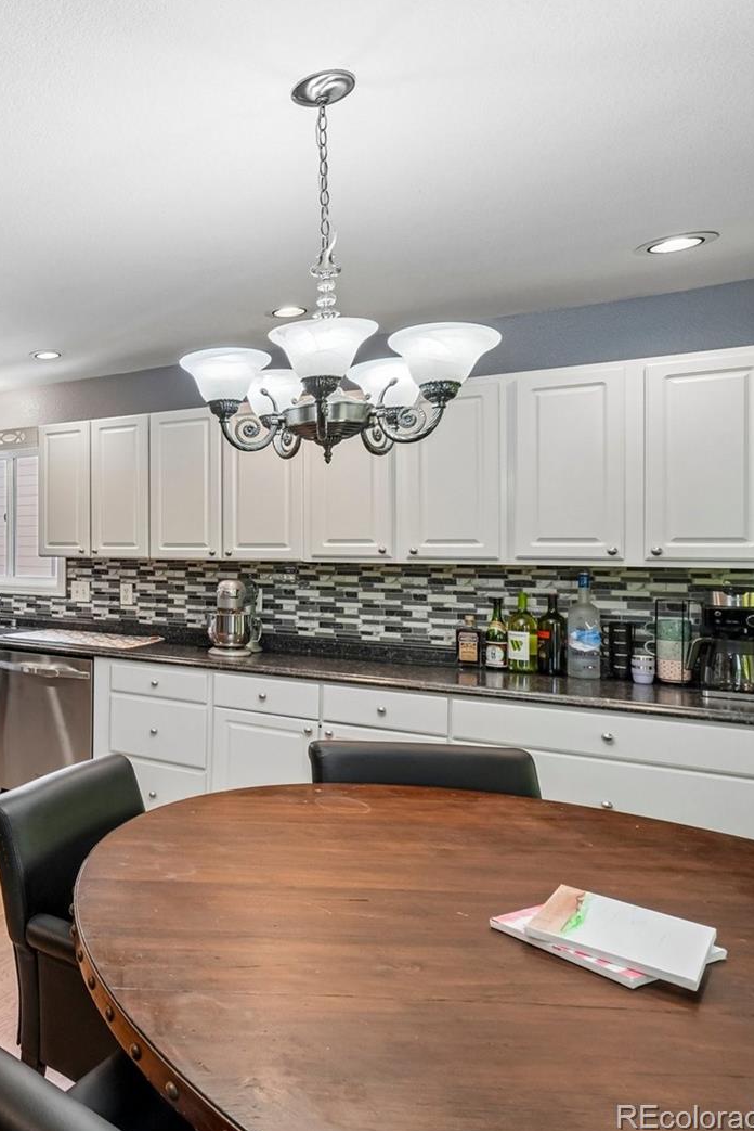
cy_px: 562
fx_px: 722
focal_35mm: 23
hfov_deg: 43.0
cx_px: -75
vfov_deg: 76.1
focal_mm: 10
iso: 400
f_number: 8
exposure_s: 1/30
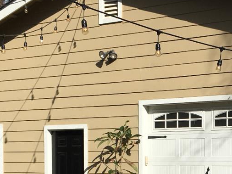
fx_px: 576
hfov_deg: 22.3
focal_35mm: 86
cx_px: 203
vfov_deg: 16.7
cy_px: 185
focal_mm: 4.15
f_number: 2.2
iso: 25
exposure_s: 1/2404
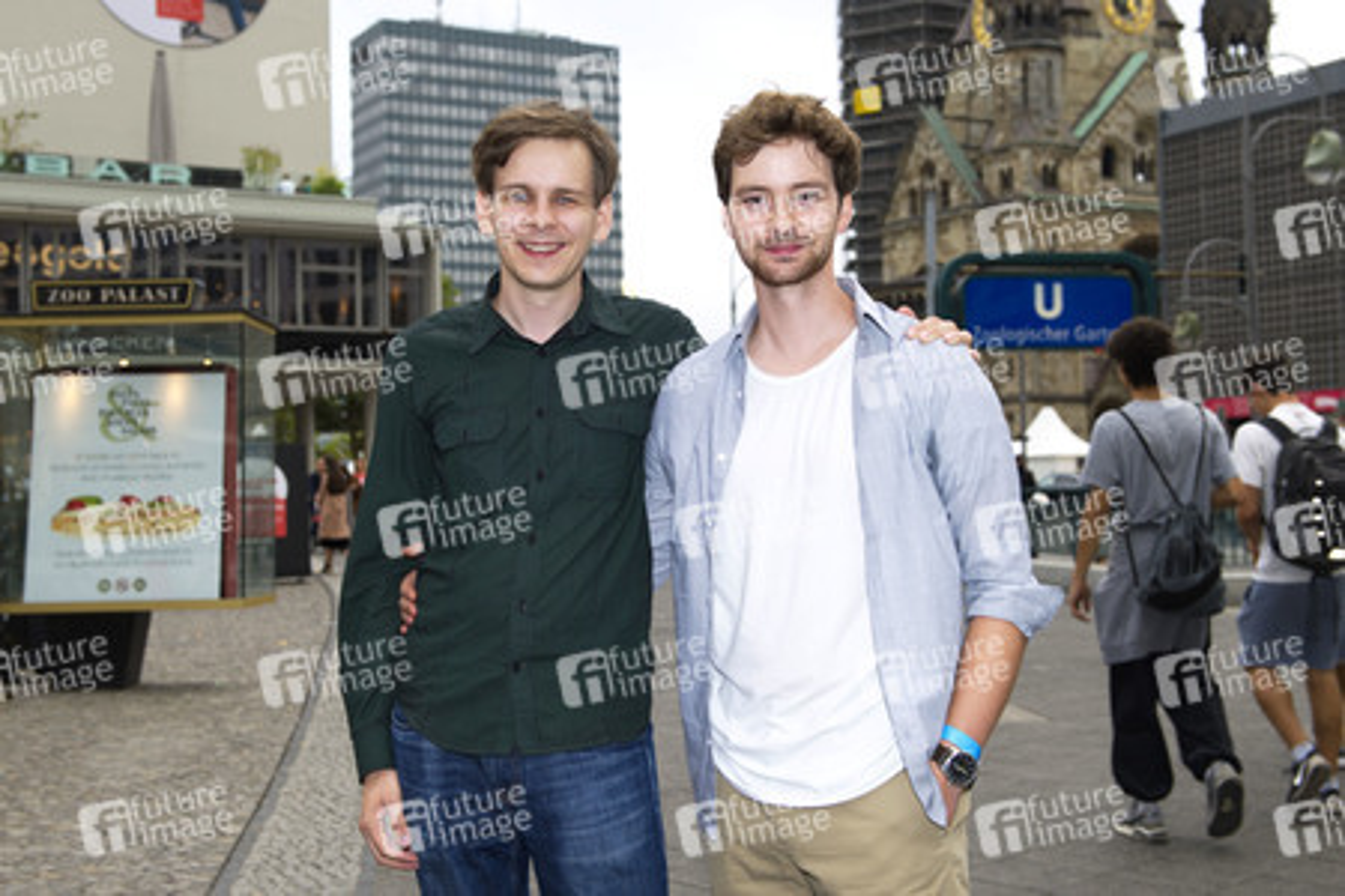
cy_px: 448
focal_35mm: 38
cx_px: 672
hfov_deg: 50.7
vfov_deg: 35.1
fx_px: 1420
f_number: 5
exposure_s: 1/200
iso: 250
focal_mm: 38
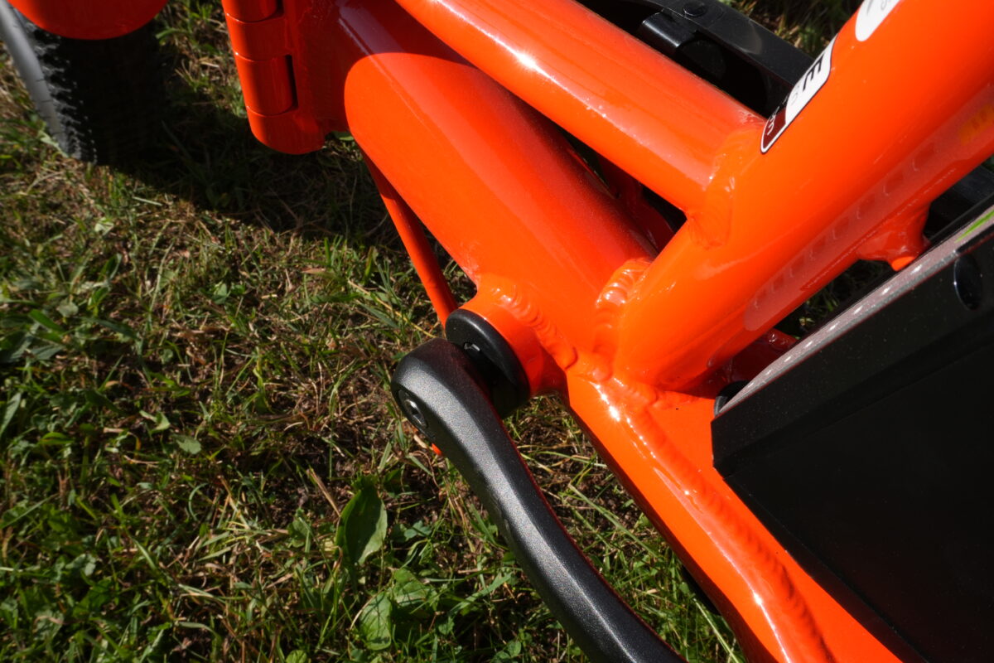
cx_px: 497
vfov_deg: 40.0
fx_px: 911
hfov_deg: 57.2
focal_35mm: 33
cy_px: 332
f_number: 16
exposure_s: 1/80
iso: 250
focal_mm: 22
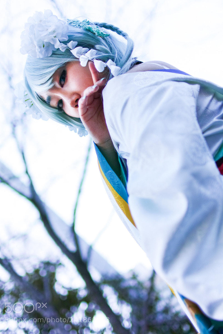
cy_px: 156
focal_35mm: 49
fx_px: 455
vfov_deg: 40.3
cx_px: 112
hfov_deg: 27.5
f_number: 1.4
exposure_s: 1/1250
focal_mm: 30
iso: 100
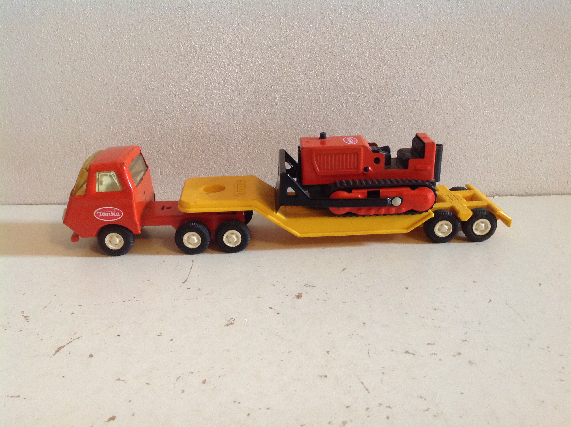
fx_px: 576
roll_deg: +0.2
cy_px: 214
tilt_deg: -21.1
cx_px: 286
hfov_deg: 52.7
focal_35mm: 35
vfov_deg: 40.6
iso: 250
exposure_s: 1/15
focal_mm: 4.28
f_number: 2.4
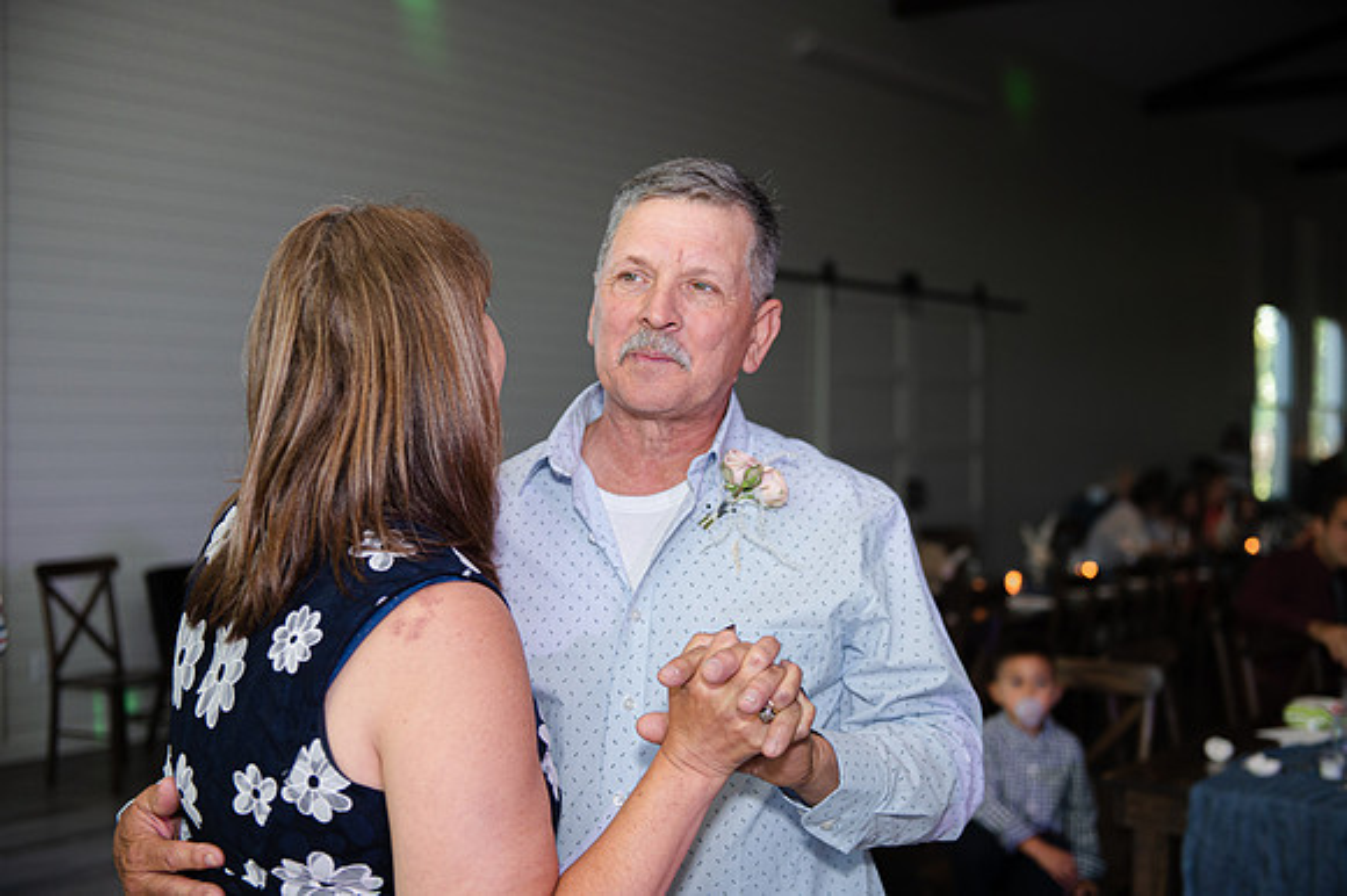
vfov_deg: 31.9
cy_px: 448
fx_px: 1571
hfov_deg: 46.4
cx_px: 674
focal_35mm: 42
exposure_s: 1/200
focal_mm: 42
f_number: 2.8
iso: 1000
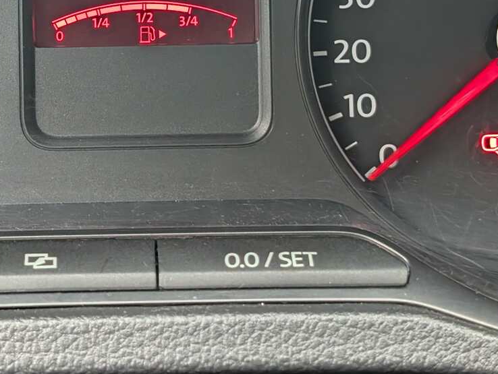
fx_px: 1339
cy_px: 25
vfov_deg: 15.7
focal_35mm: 93
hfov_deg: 21.0
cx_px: 159
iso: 307
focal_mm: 6.9
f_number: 1.68
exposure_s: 1/100
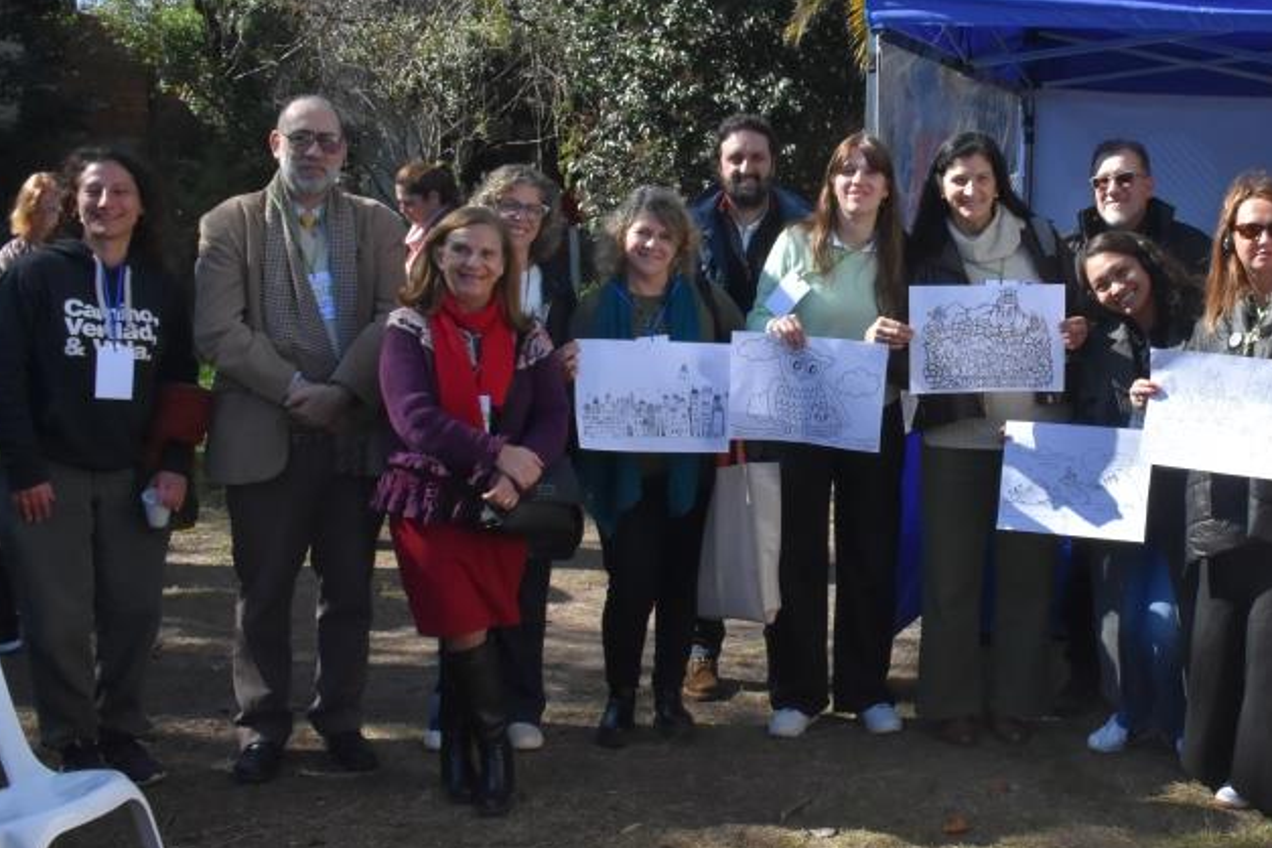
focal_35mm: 49
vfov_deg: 27.5
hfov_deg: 38.9
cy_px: 350
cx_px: 1006
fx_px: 1731
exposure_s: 1/800
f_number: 14
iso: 1600
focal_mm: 20
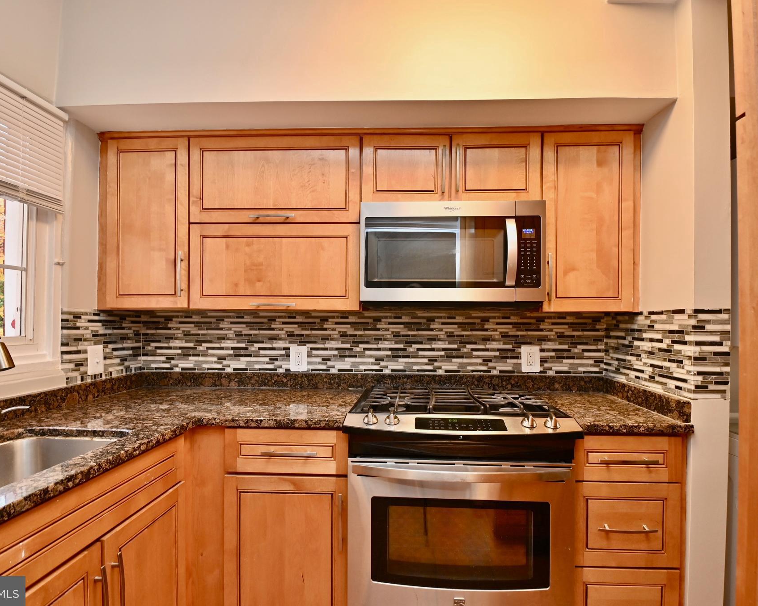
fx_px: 381
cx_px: 384
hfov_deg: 89.6
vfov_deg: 77.0
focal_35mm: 17
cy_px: 304
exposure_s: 1/15
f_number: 7.1
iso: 200
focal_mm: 10
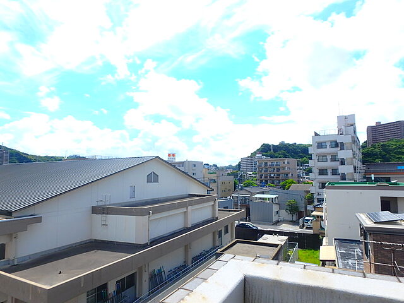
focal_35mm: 21
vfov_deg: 63.4
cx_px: 202
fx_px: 245
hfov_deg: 79.0
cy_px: 152
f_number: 6
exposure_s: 1/400
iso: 125
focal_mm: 3.7
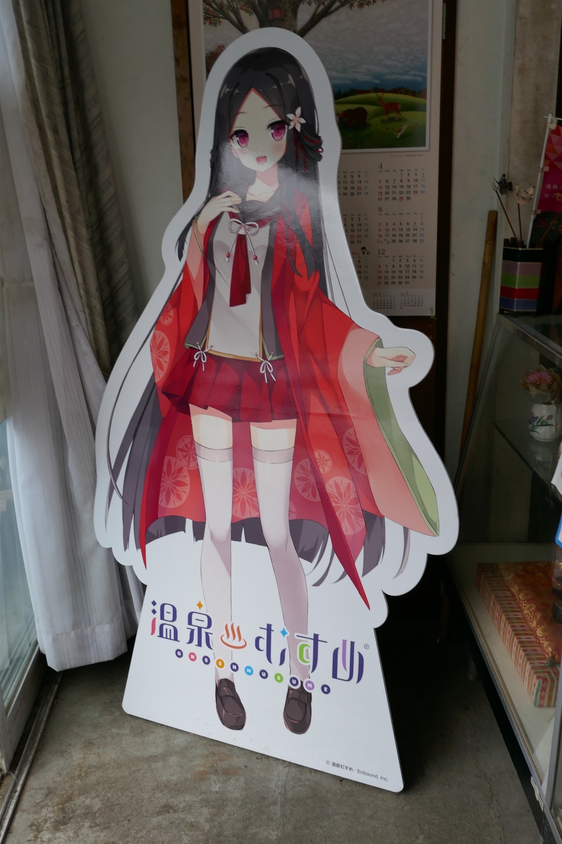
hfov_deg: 40.0
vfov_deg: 57.2
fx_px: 773
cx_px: 281
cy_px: 422
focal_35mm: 33
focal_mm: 12.1
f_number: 3.3
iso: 125
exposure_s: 1/100
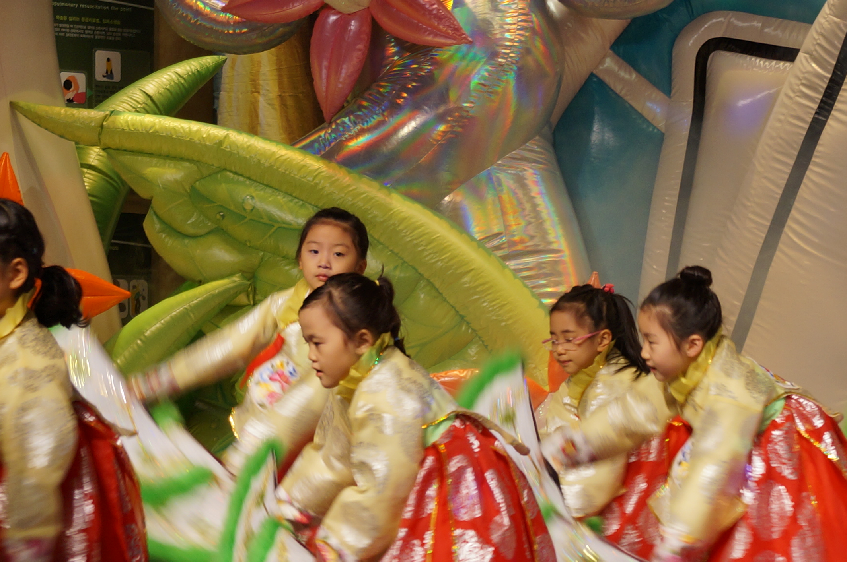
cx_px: 397
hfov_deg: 16.9
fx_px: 2847
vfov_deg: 11.3
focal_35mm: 121
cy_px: 290
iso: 200
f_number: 5
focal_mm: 35
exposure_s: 1/60
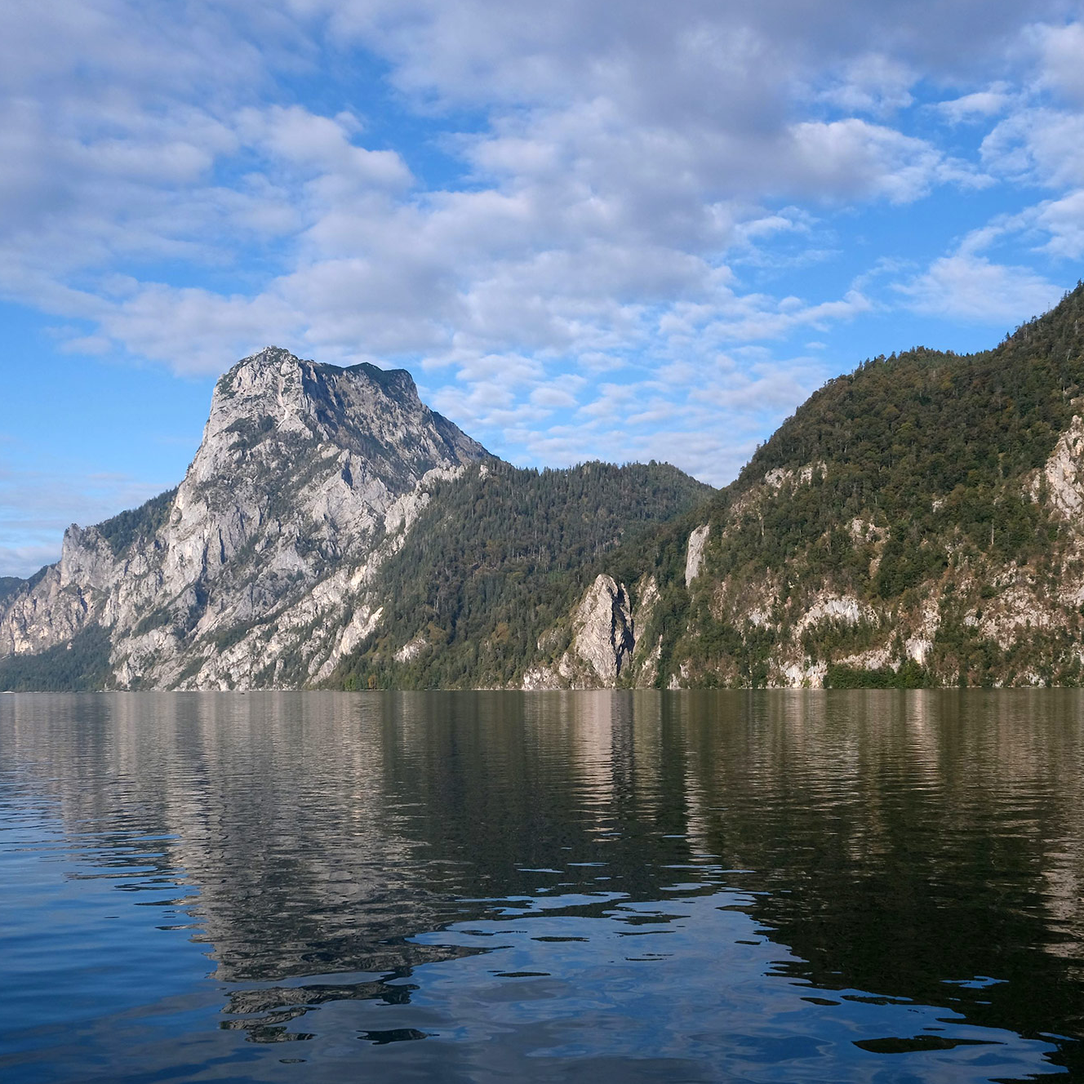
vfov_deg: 43.9
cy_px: 553
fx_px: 1346
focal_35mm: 38
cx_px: 539
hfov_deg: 43.9
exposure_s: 1/950
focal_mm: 19.2
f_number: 8
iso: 400
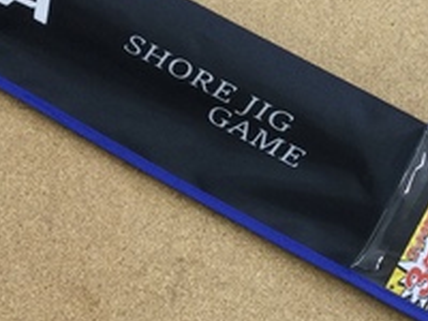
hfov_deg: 20.8
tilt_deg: -65.8
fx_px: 1150
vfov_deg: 15.9
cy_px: 182
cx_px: 351
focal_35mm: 93
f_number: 2.4
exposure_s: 1/30
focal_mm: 3.3
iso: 25
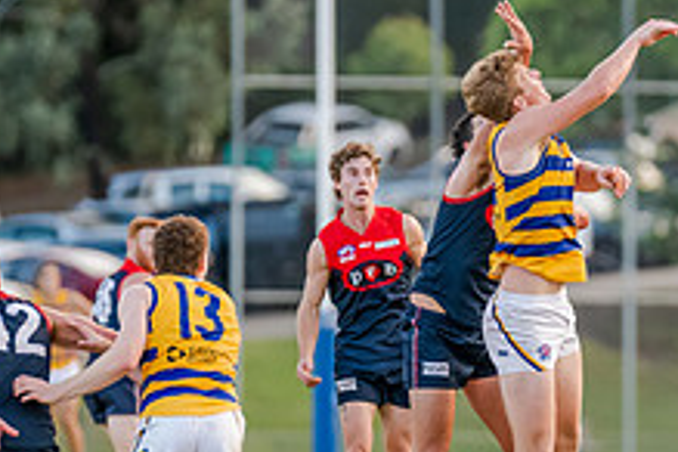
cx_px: 504
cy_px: 200
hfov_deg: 3.1
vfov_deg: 2.1
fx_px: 12486
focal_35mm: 663
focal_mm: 240
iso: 2000
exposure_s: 1/1600
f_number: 2.8
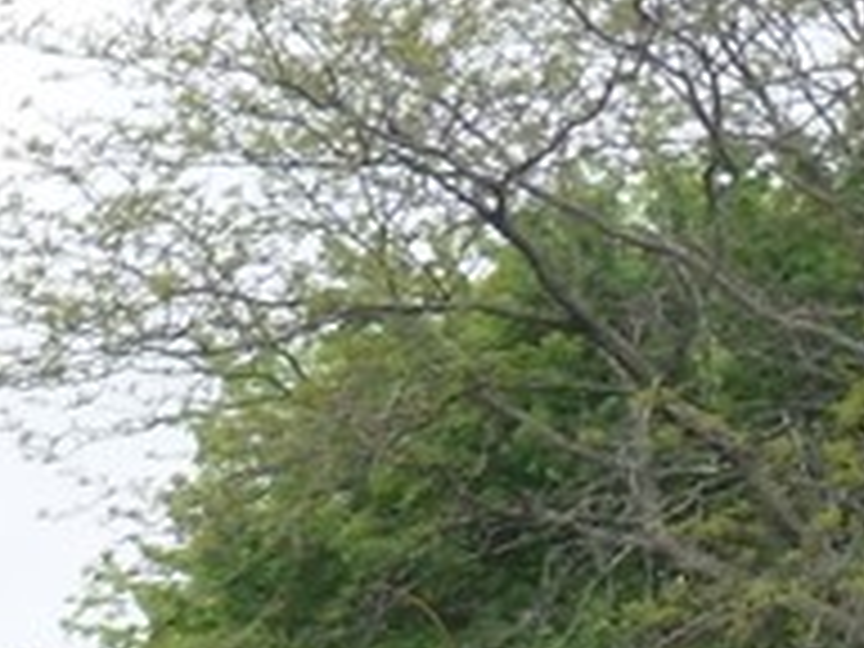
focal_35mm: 165
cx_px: -1269
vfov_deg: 8.6
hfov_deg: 10.3
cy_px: 1256
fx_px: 4118
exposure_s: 1/125
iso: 80
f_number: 3.5
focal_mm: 5.3
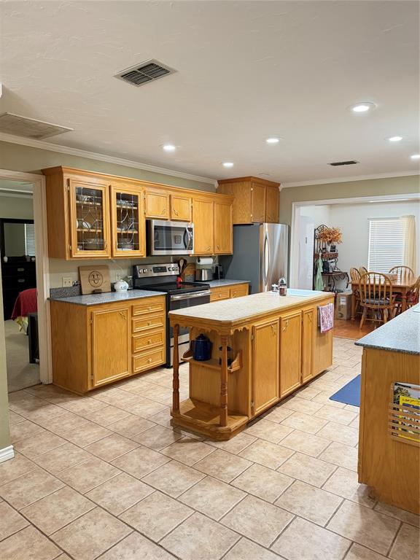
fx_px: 388
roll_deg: -0.6
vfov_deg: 71.6
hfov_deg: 56.8
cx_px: 210
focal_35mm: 24
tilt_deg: -4.9
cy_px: 280
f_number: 1.78
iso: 500
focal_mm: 6.76
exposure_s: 1/60
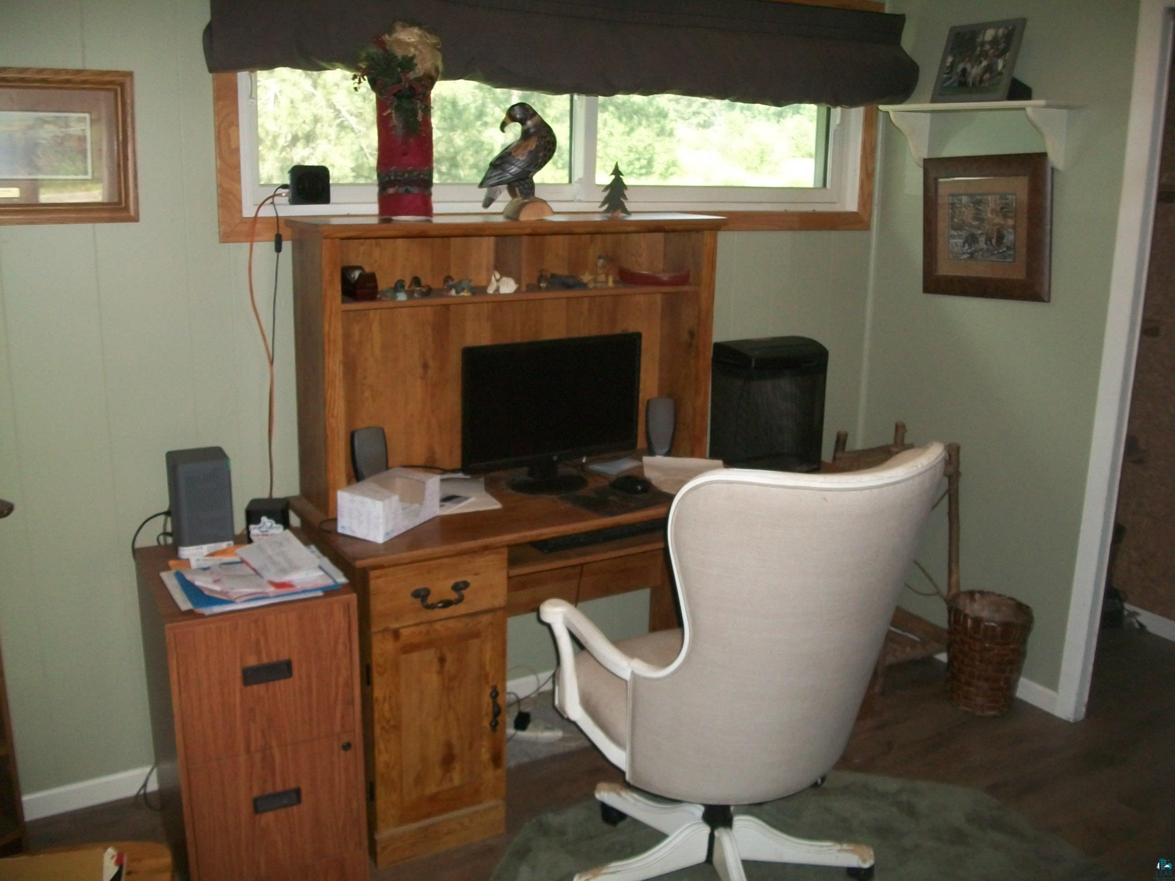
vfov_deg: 44.2
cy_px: 440
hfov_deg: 56.8
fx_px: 1086
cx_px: 588
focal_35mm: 32
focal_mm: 5.7
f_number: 2.9
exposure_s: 1/60
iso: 160
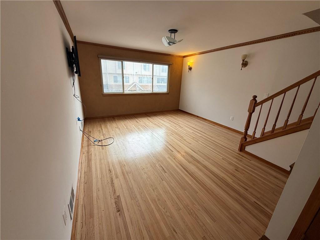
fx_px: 129
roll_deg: -2.3
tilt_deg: -17.3
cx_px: 160
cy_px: 120
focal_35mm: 14
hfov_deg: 102.1
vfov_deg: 85.7
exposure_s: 1/120
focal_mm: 2.22
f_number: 2.2
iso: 64
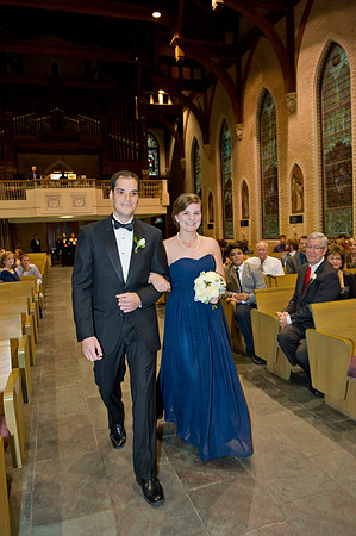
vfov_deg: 67.4
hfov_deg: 47.8
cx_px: 178
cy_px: 268
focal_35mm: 27
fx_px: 401
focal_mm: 27
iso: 1250
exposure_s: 1/60
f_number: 4.5
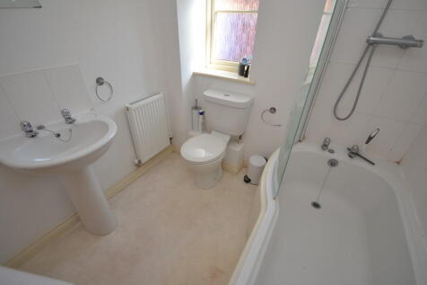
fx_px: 178
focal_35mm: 15
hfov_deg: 100.4
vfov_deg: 77.3
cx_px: 214
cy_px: 142
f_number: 4
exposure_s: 1/60
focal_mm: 10
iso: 100
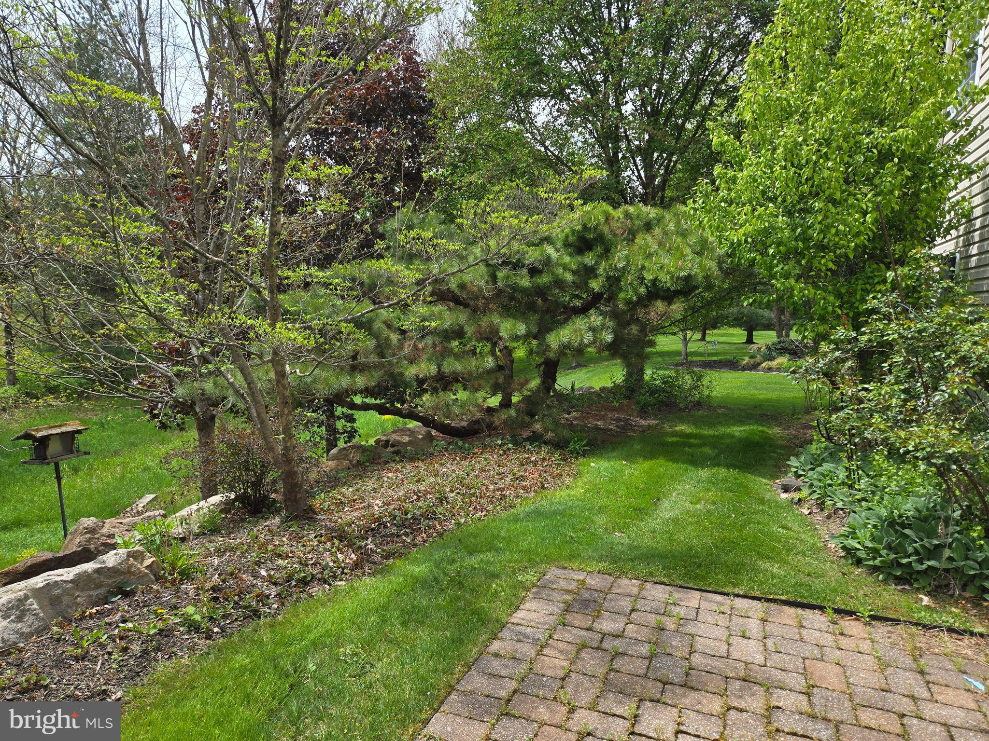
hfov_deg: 73.9
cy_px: 370
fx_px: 657
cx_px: 494
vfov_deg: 58.9
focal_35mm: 23
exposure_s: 1/2921
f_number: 1.8
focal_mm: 5.4
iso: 80
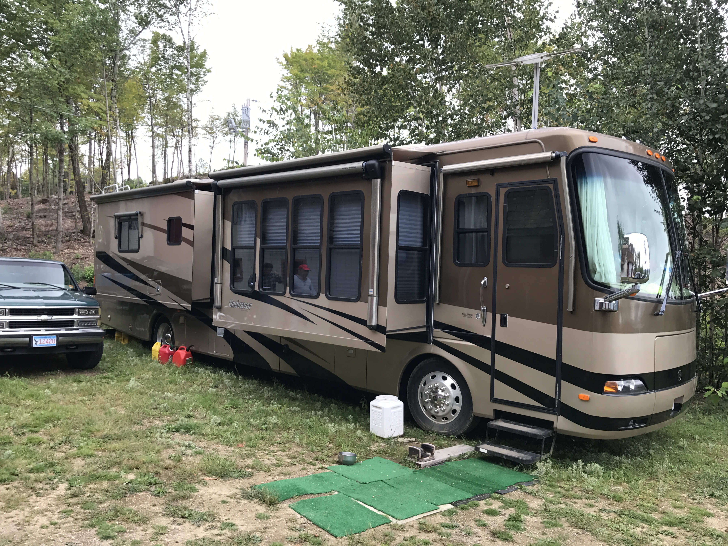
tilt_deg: +2.3
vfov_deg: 49.7
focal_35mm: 28
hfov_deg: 63.4
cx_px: 364
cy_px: 273
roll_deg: -1.2
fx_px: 589
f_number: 1.8
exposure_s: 1/182
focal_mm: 3.99
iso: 20
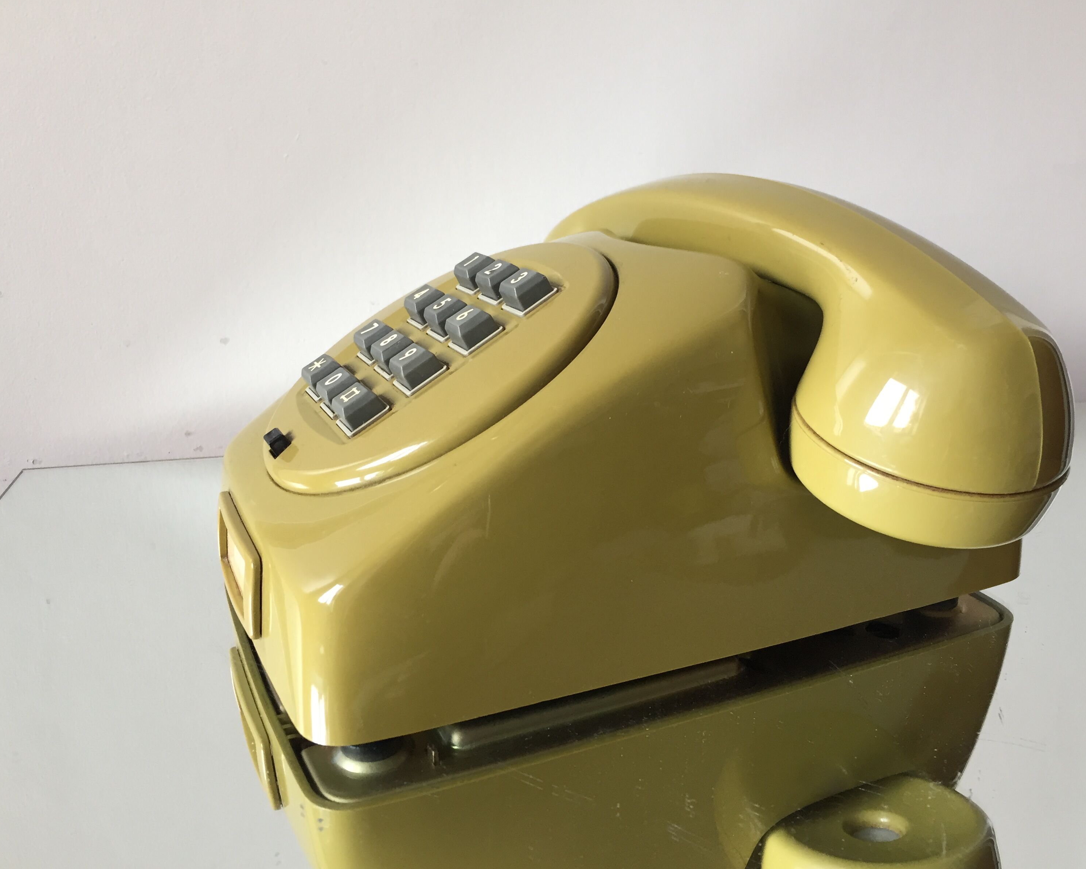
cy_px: 435
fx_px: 996
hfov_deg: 57.2
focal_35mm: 31
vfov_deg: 47.1
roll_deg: -1.6
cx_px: 557
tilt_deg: -18.3
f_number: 2.2
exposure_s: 1/33
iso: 50
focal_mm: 4.15
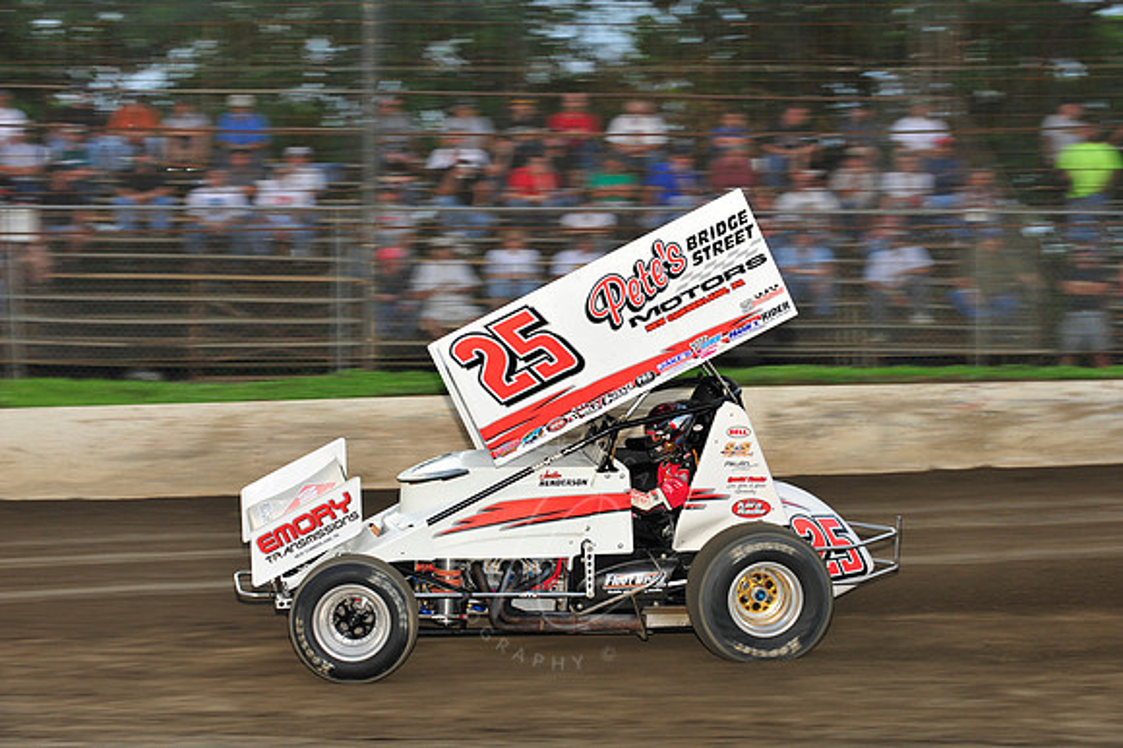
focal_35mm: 105
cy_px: 374
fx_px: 3273
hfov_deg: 19.5
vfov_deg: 13.0
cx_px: 562
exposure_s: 1/320
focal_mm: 105
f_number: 7.1
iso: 640
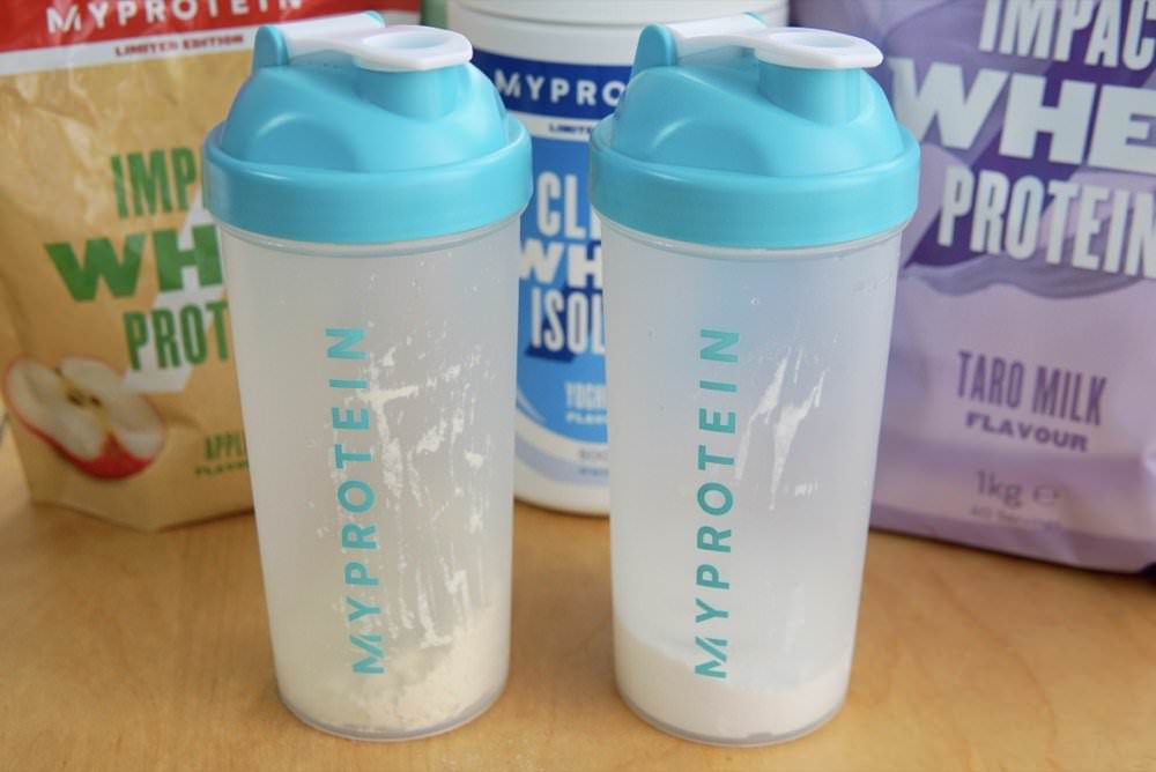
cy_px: 386
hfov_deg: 43.6
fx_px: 1446
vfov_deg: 29.9
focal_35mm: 45
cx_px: 578
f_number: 4
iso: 160
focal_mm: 30
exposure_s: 1/60
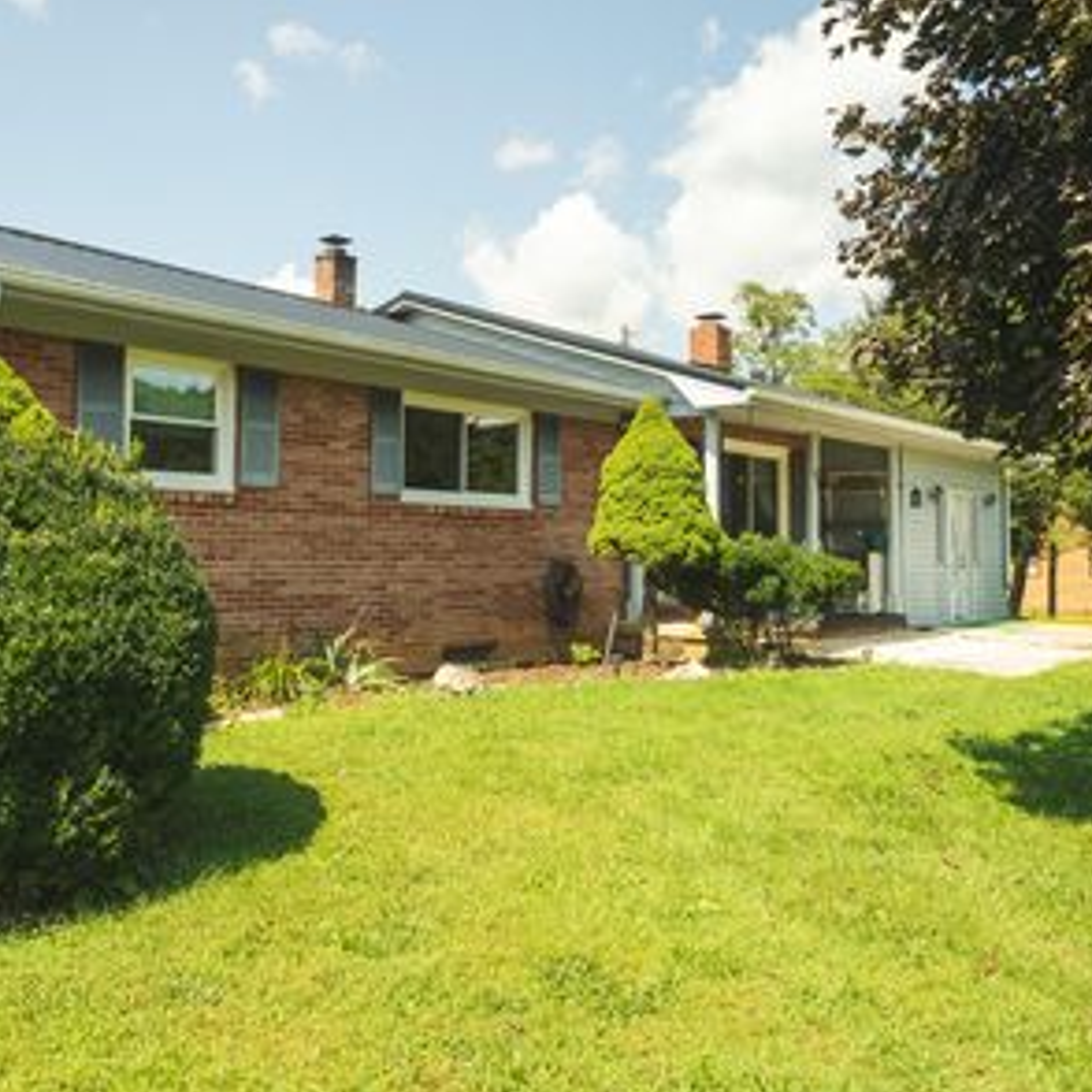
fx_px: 1106
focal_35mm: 31
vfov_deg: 52.5
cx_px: 501
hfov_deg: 52.5
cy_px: 498
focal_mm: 21.4
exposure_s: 1/2000
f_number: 3.2
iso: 640
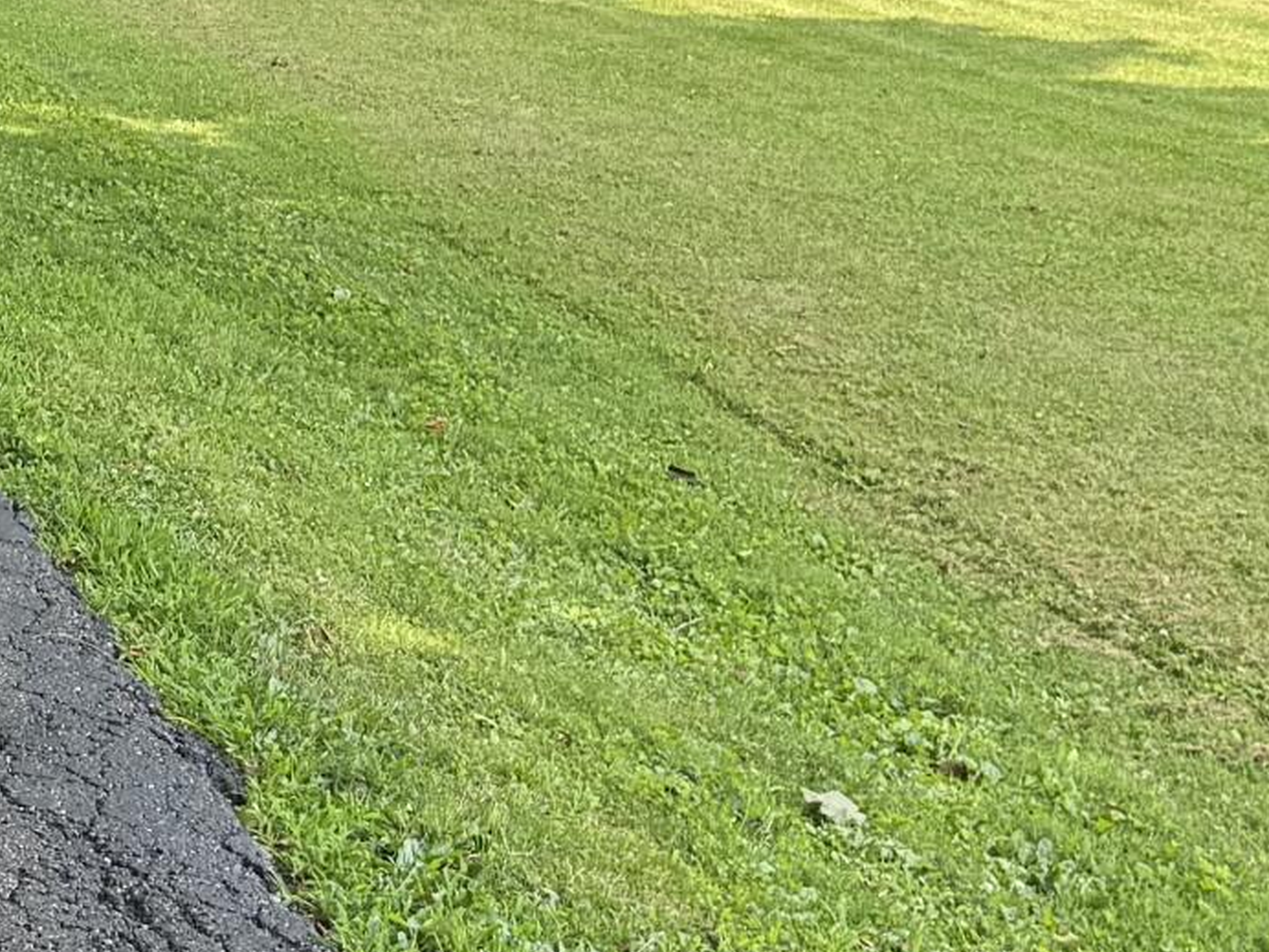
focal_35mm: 104
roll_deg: -0.6
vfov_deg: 14.0
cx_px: -493
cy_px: -9
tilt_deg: -4.6
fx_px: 3813
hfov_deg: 17.4
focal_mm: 6.76
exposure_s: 1/477
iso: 80
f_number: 1.78
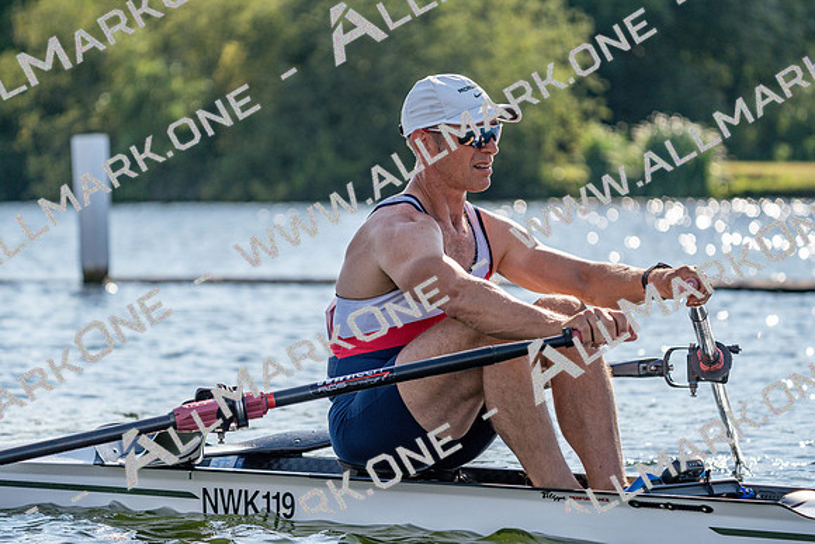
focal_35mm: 205
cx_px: 408
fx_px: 4642
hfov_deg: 10.0
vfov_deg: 6.7
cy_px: 272
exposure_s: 1/1600
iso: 250
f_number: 5.6
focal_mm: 205
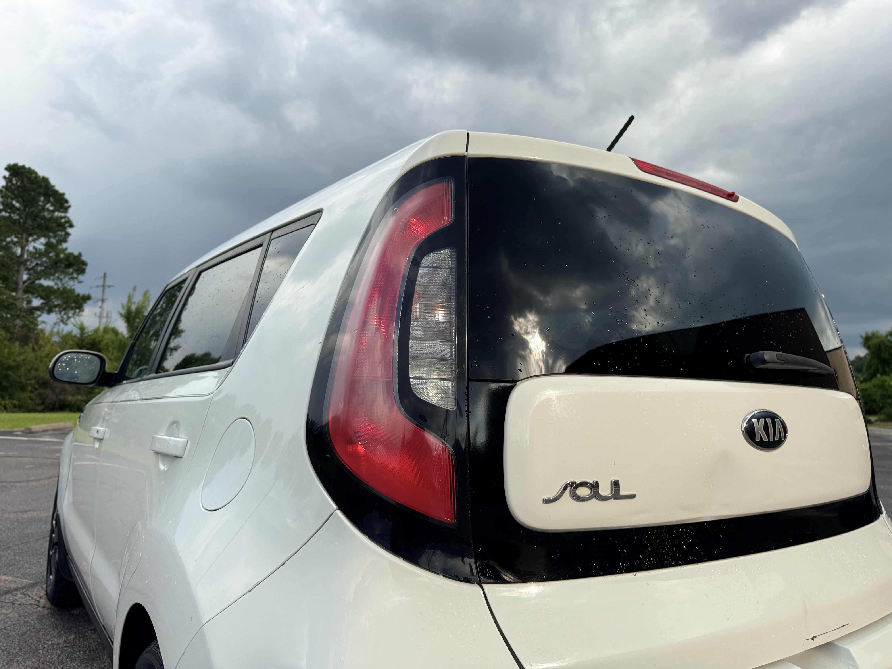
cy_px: 334
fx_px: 618
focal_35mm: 24
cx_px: 446
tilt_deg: +5.9
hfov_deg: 71.6
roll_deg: -1.2
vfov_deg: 56.8
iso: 80
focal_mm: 6.76
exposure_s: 1/4608
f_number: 1.78
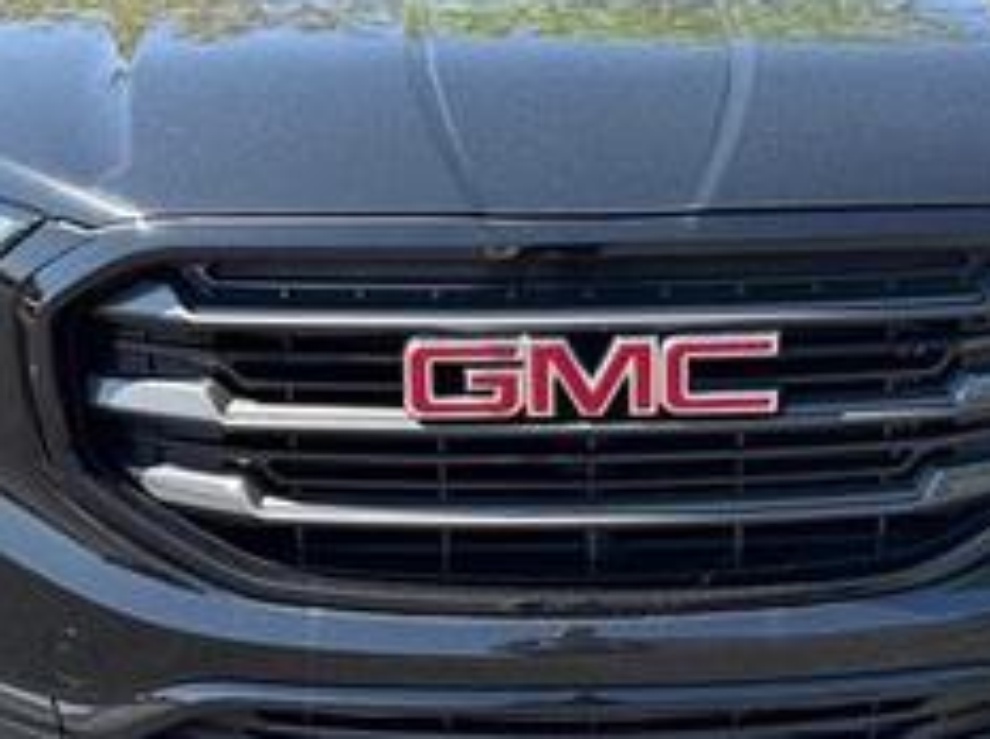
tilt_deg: -14.7
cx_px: 591
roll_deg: +2.1
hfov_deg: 36.7
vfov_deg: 28.0
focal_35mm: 52
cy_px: 386
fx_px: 1485
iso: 100
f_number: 1.78
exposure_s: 1/1018
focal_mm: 6.76
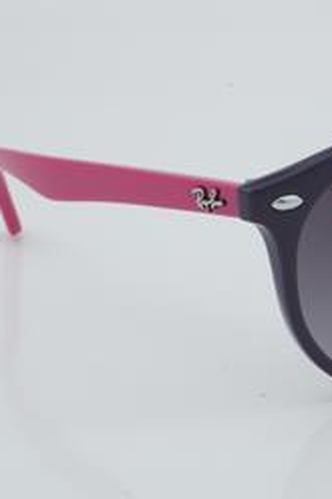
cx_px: 378
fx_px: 1676
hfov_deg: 11.1
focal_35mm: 121
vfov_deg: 16.9
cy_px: 235
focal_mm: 50
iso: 100
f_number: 29
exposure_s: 1/4
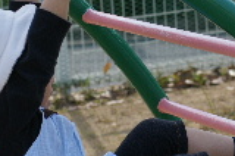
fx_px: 1524
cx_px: 140
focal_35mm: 234
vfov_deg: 5.8
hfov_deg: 8.8
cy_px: 72
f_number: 4.5
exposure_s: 1/500
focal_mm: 50
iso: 100
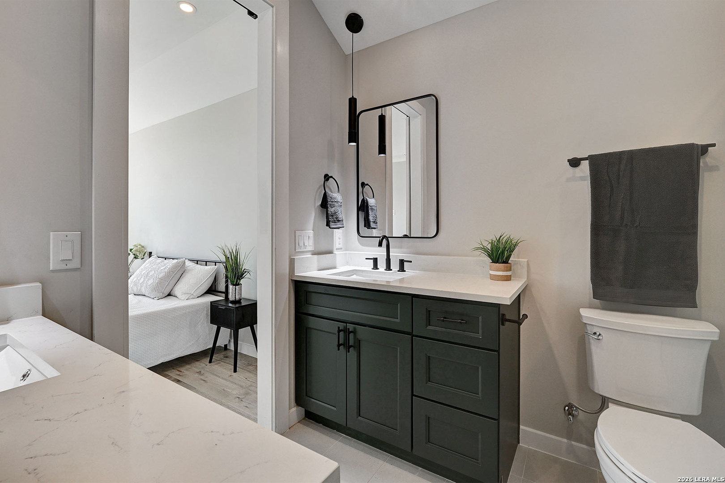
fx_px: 272
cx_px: 362
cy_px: 242
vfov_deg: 83.3
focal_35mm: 14
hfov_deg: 106.3
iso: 200
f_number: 7.1
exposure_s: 1/40
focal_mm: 9
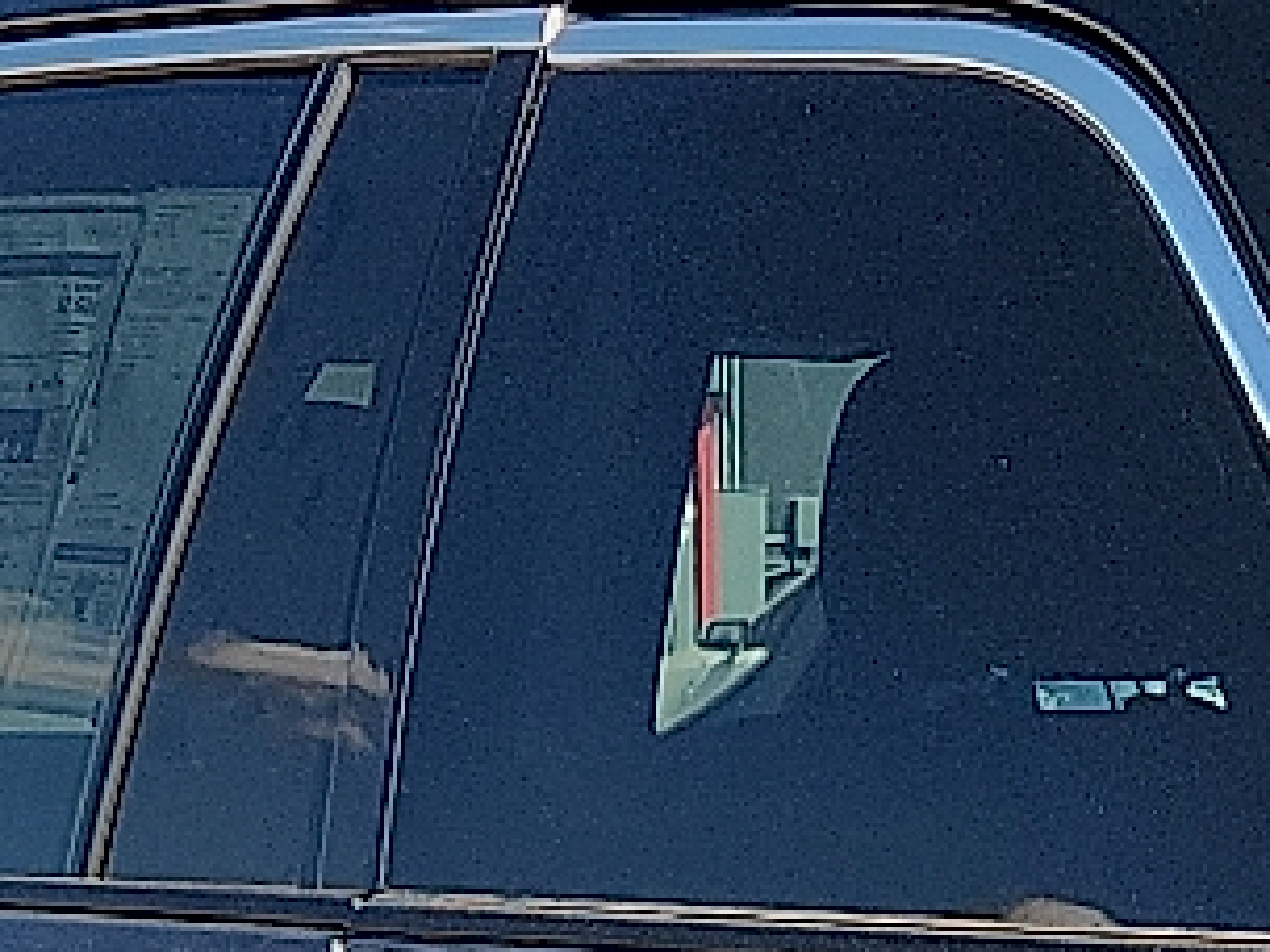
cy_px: 1825
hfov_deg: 16.0
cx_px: 1257
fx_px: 4439
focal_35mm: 121
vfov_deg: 11.2
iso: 50
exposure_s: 1/1000
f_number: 1.8
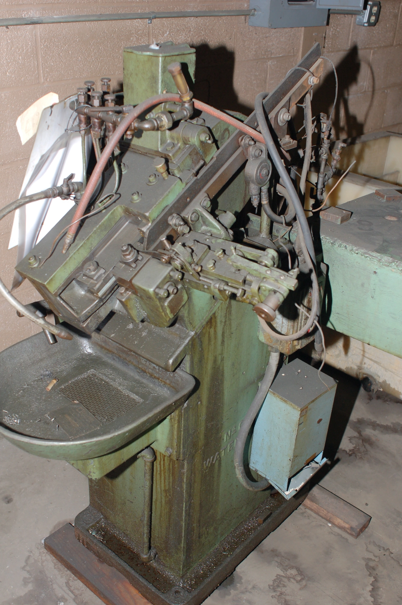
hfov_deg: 36.8
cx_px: 201
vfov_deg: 53.2
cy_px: 302
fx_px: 604
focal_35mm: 36
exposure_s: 1/60
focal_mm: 24
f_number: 4
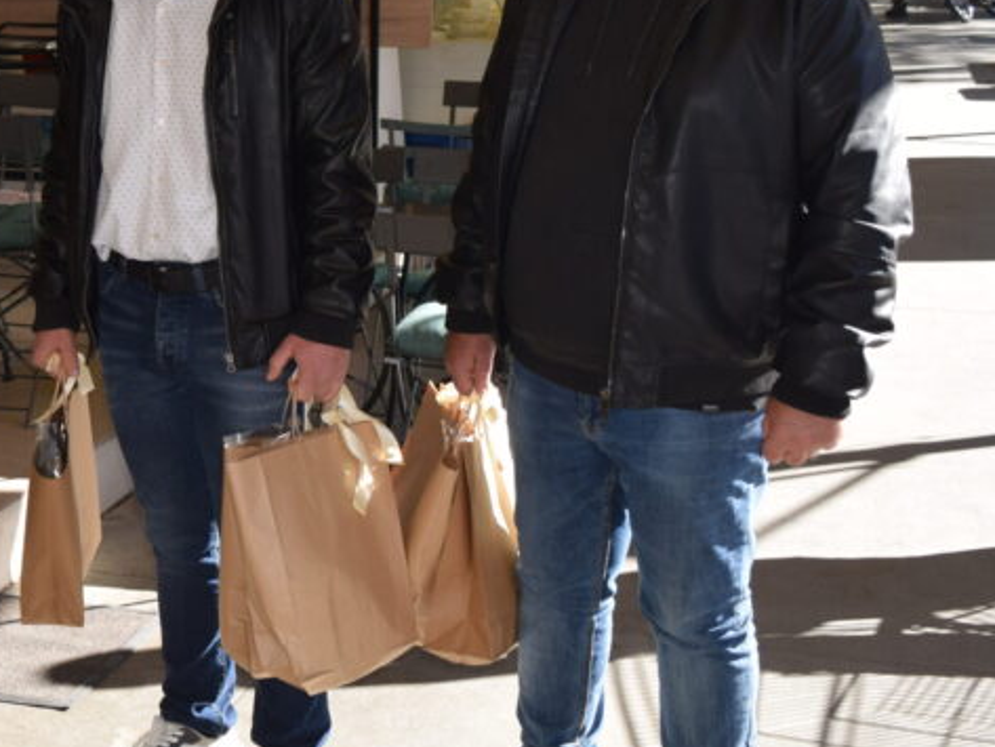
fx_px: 2156
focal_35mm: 75
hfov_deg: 24.6
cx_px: -32
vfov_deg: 19.4
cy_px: 101
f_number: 5.6
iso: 125
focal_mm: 24
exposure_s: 1/125
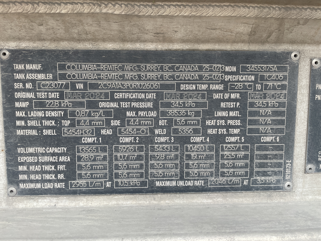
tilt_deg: -6.0
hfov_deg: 67.3
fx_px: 241
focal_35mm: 26
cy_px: 120
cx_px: 160
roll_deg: +0.8
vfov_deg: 53.1
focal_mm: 4.2
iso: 32
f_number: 1.6
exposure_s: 1/498
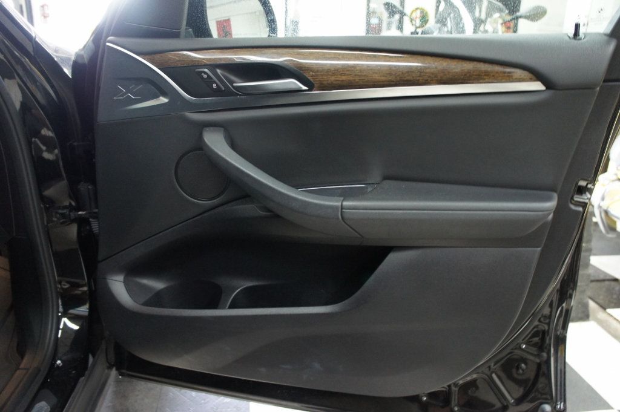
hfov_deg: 67.4
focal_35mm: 27
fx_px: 465
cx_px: 310
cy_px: 206
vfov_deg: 47.9
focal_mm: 18
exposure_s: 1/40
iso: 1600
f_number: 3.5
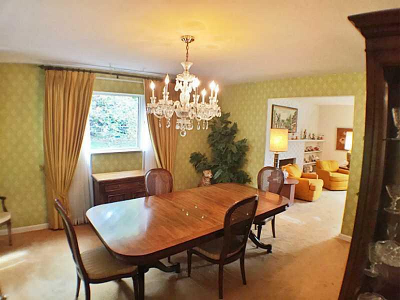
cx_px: 200
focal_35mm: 29
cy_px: 150
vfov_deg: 48.2
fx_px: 335
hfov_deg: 61.7
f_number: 2.2
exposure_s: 1/33
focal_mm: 4.15
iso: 64
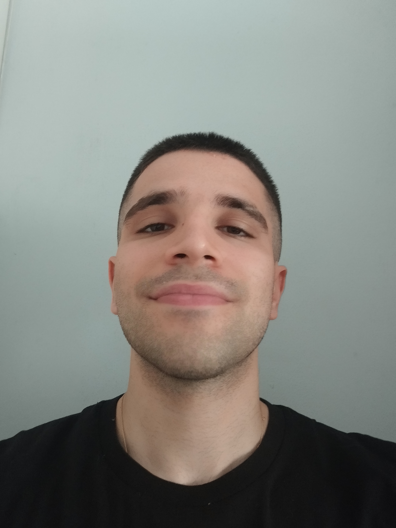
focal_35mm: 20
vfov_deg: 81.7
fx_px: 305
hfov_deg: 66.0
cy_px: 264
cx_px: 198
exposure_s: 1/25
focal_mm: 3.49
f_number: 2.45
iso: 250
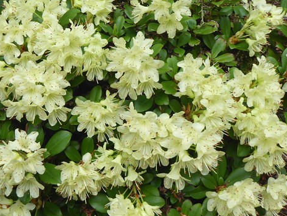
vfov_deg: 26.6
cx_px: 116
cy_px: 100
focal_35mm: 55
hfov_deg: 34.8
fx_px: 456
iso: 80
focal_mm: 4.3
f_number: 3.3
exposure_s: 1/125
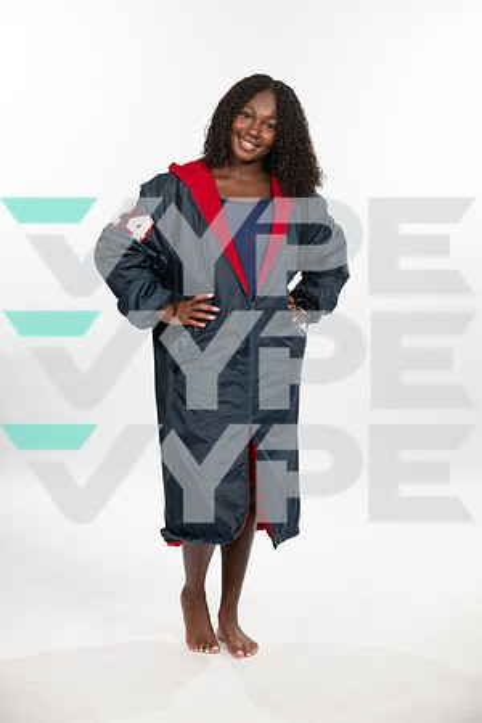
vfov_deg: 32.4
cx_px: 241
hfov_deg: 21.9
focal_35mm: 62
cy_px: 362
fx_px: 1245
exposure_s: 1/250
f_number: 5.6
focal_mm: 62
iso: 200
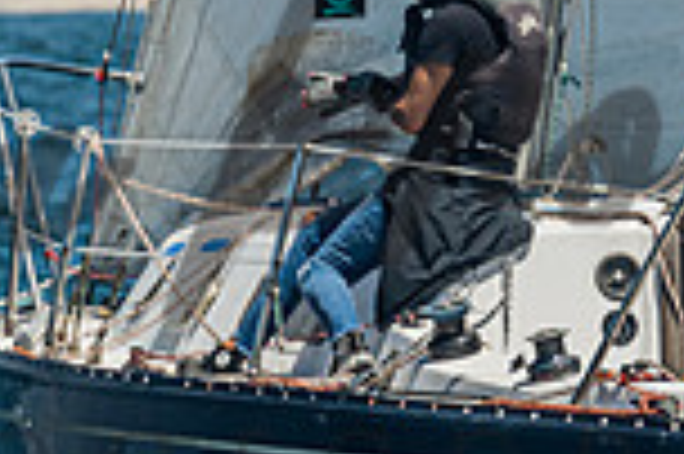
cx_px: 388
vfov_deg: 1.3
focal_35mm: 1036
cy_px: -3
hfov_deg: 2.0
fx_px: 19663
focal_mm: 200
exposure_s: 1/800
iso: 320
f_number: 6.3
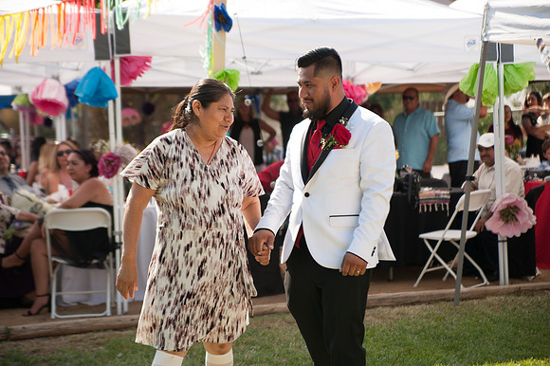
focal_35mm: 75
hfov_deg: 27.0
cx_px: 275
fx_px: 1145
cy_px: 183
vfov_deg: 18.2
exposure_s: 1/1250
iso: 200
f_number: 2.8
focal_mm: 75
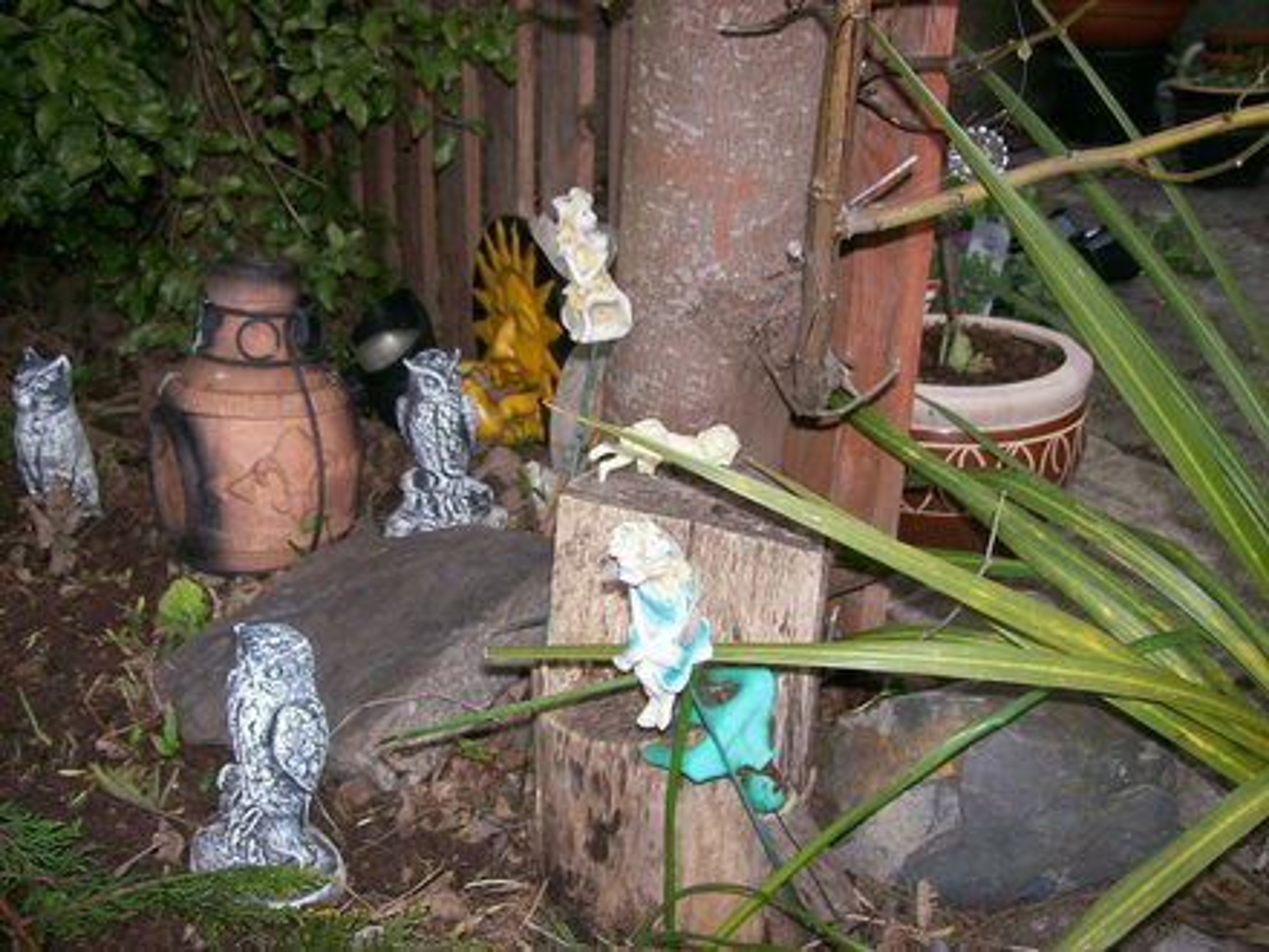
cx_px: 634
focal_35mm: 36
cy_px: 476
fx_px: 1320
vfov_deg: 39.7
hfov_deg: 51.4
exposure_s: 1/64
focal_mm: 6
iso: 80
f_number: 2.7
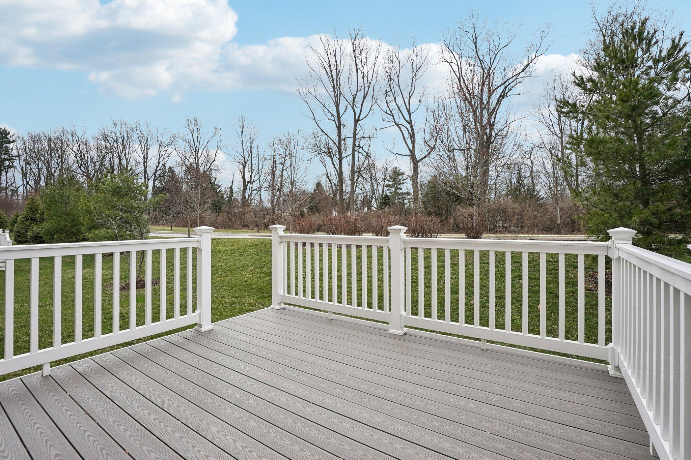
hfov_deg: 96.7
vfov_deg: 73.7
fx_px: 307
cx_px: 346
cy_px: 230
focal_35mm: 16
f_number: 8
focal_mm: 16
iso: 400
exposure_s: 1/640
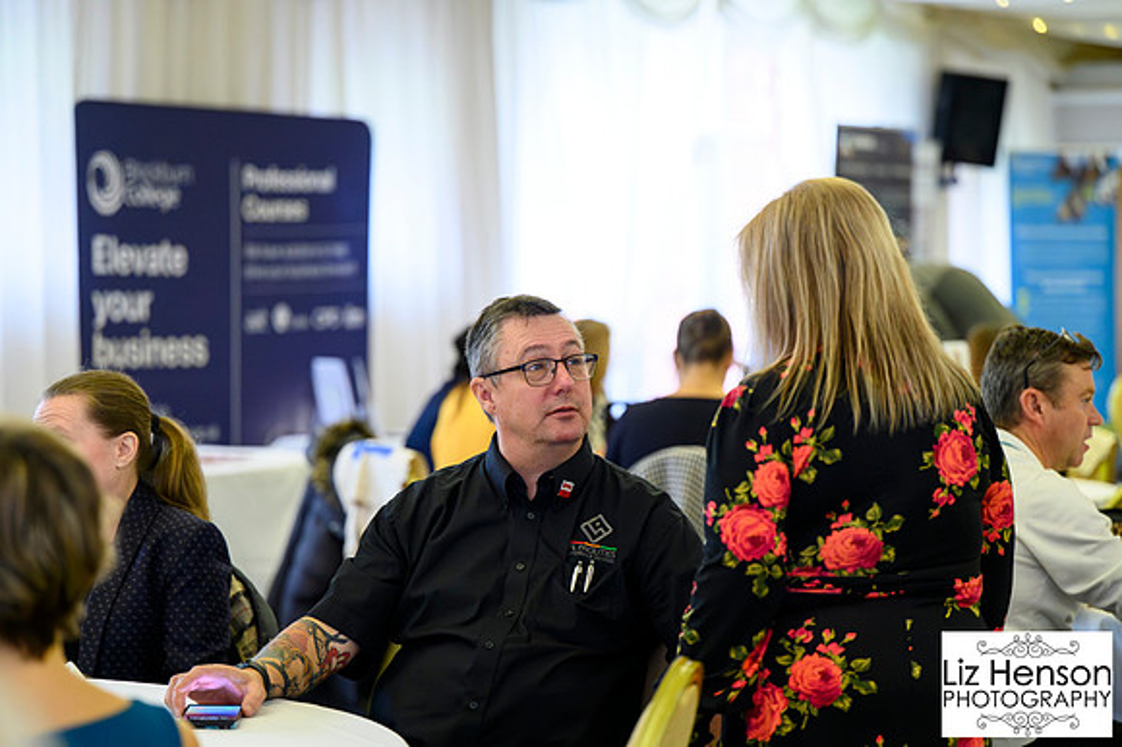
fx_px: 3208
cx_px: 561
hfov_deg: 19.8
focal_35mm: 103
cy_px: 374
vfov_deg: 13.3
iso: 3200
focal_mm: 103
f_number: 2.8
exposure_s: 1/200
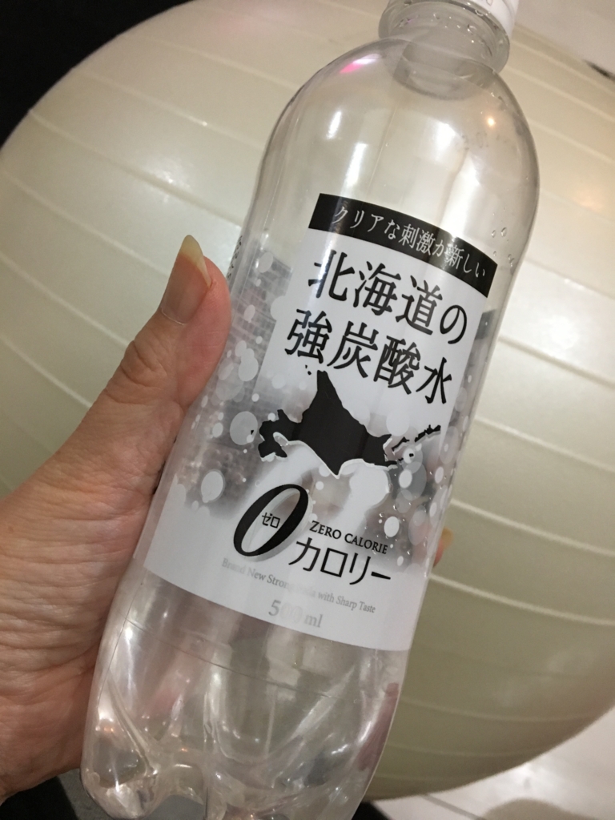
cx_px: 308
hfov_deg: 48.2
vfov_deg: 61.7
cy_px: 410
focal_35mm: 29
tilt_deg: -60.0
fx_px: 687
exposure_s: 1/33
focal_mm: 4.15
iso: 200
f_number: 2.2
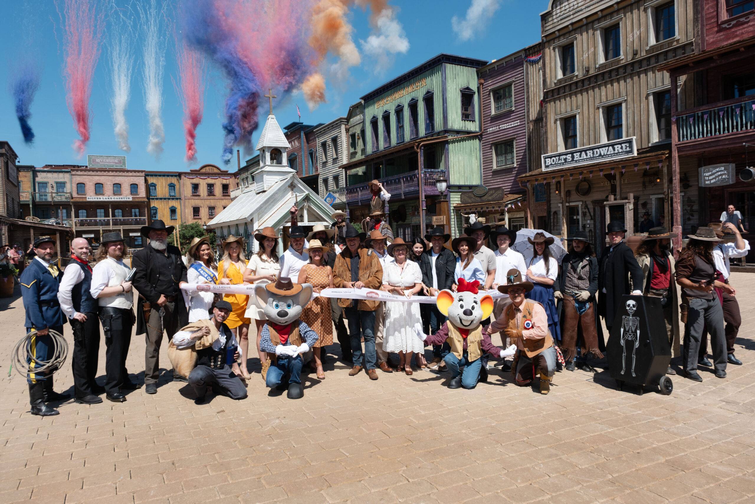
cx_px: 378
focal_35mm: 24
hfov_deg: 73.7
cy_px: 252
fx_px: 503
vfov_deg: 53.1
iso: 125
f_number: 6.4
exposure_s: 1/500
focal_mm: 16
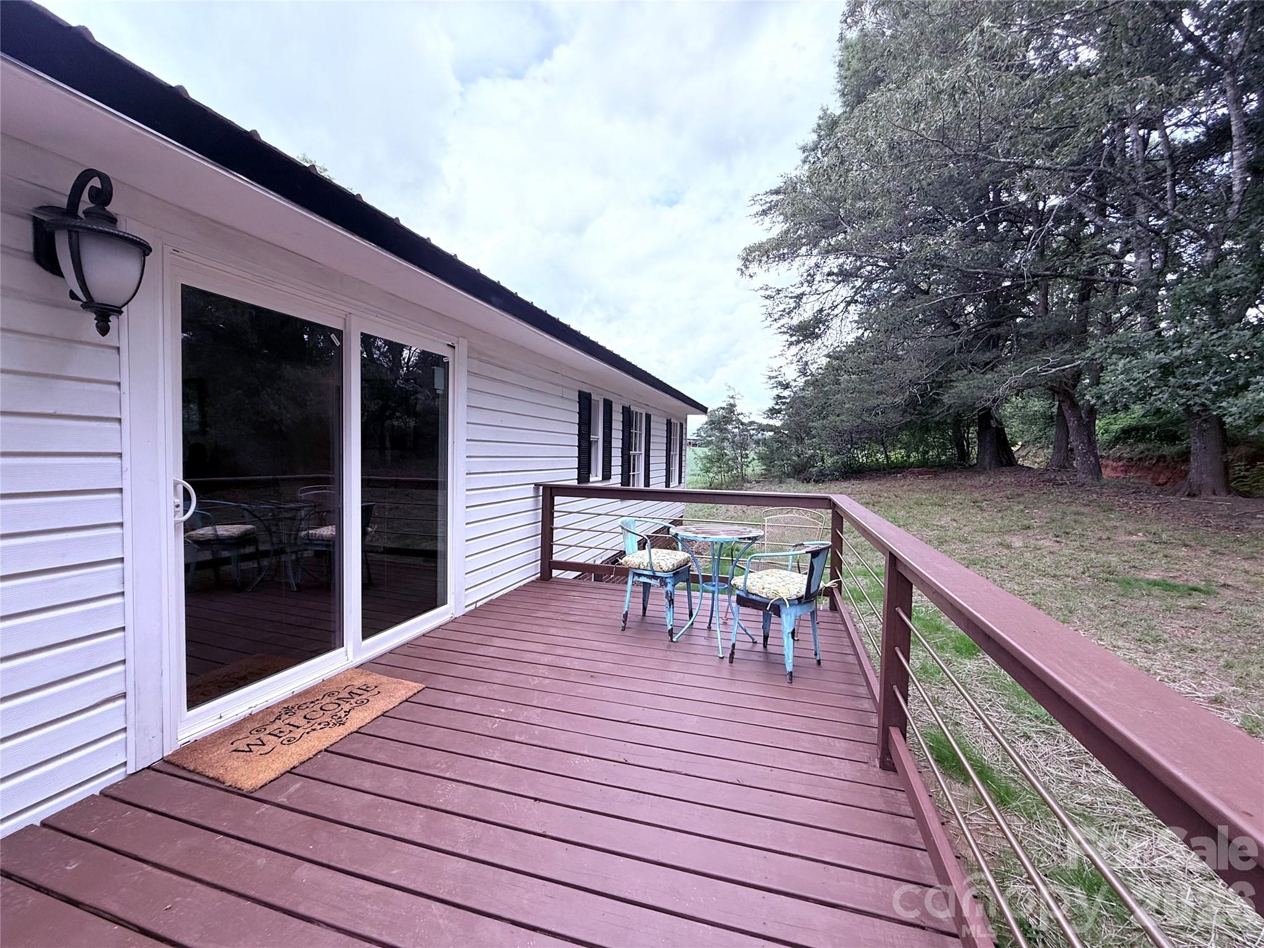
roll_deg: -0.3
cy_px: 474
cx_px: 632
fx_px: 511
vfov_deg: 85.7
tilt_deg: -2.4
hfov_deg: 102.1
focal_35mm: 14
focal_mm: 2.22
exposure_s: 1/1087
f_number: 2.2
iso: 64
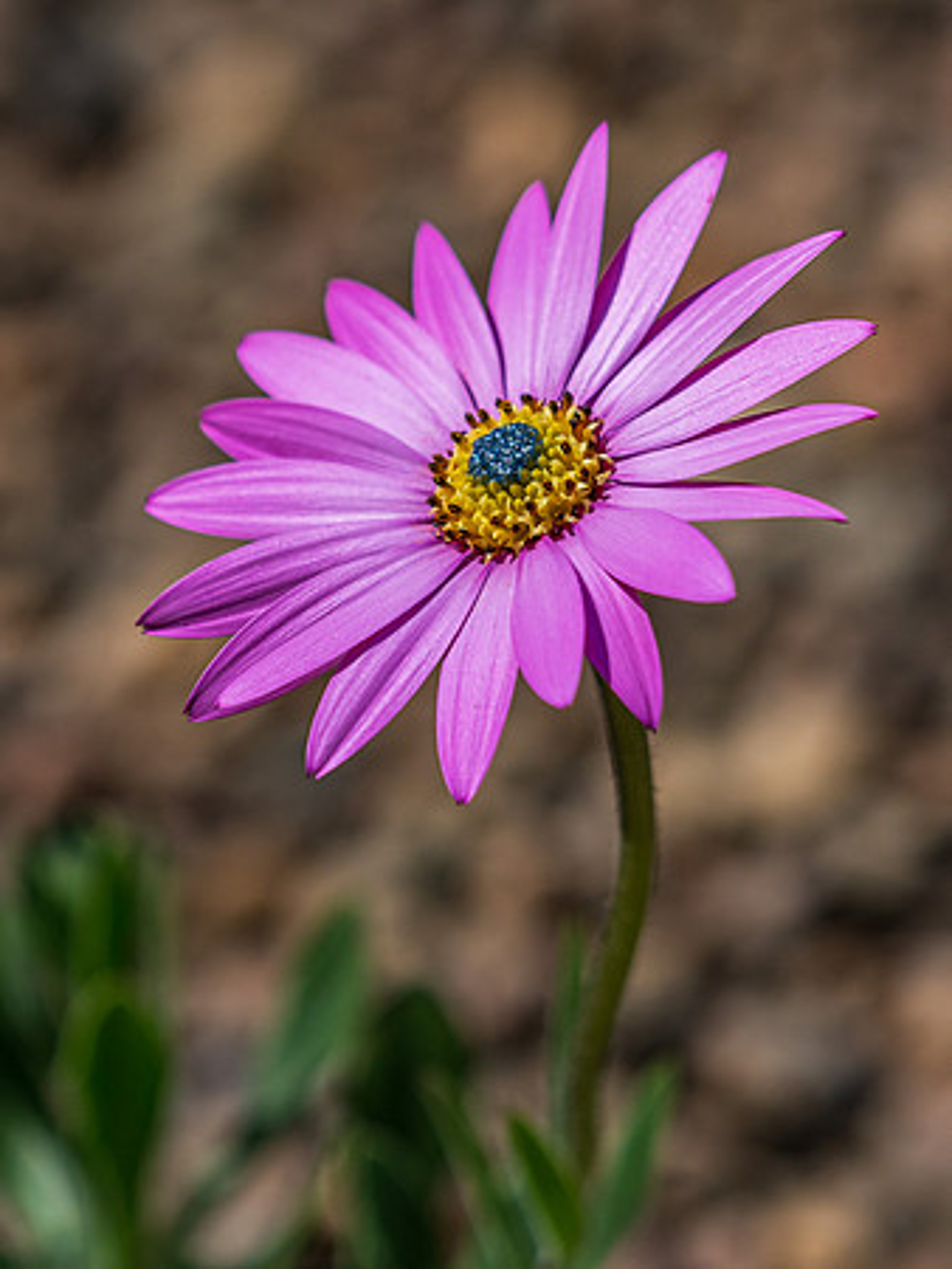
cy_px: 466
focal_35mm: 506
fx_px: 18555
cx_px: 520
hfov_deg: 2.9
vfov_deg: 3.9
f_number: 3.2
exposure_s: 1/5000
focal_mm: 150
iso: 200
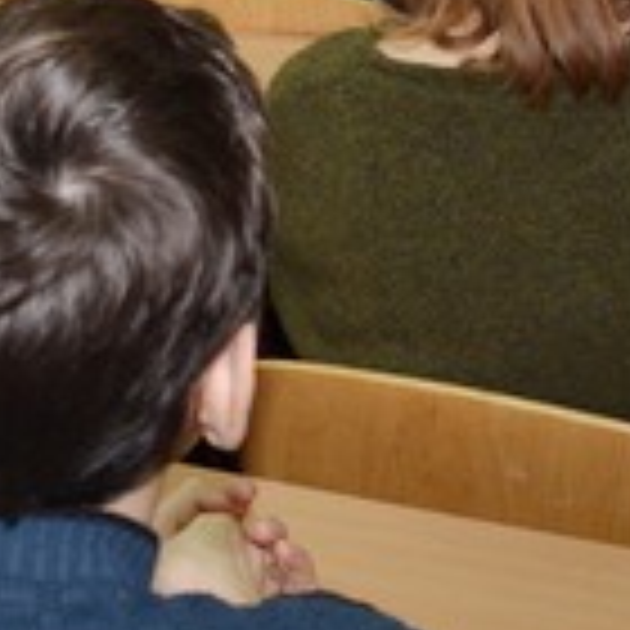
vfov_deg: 11.2
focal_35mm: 145
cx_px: -324
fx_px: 2986
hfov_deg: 11.5
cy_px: -497
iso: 400
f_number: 3.5
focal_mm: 20
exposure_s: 1/80
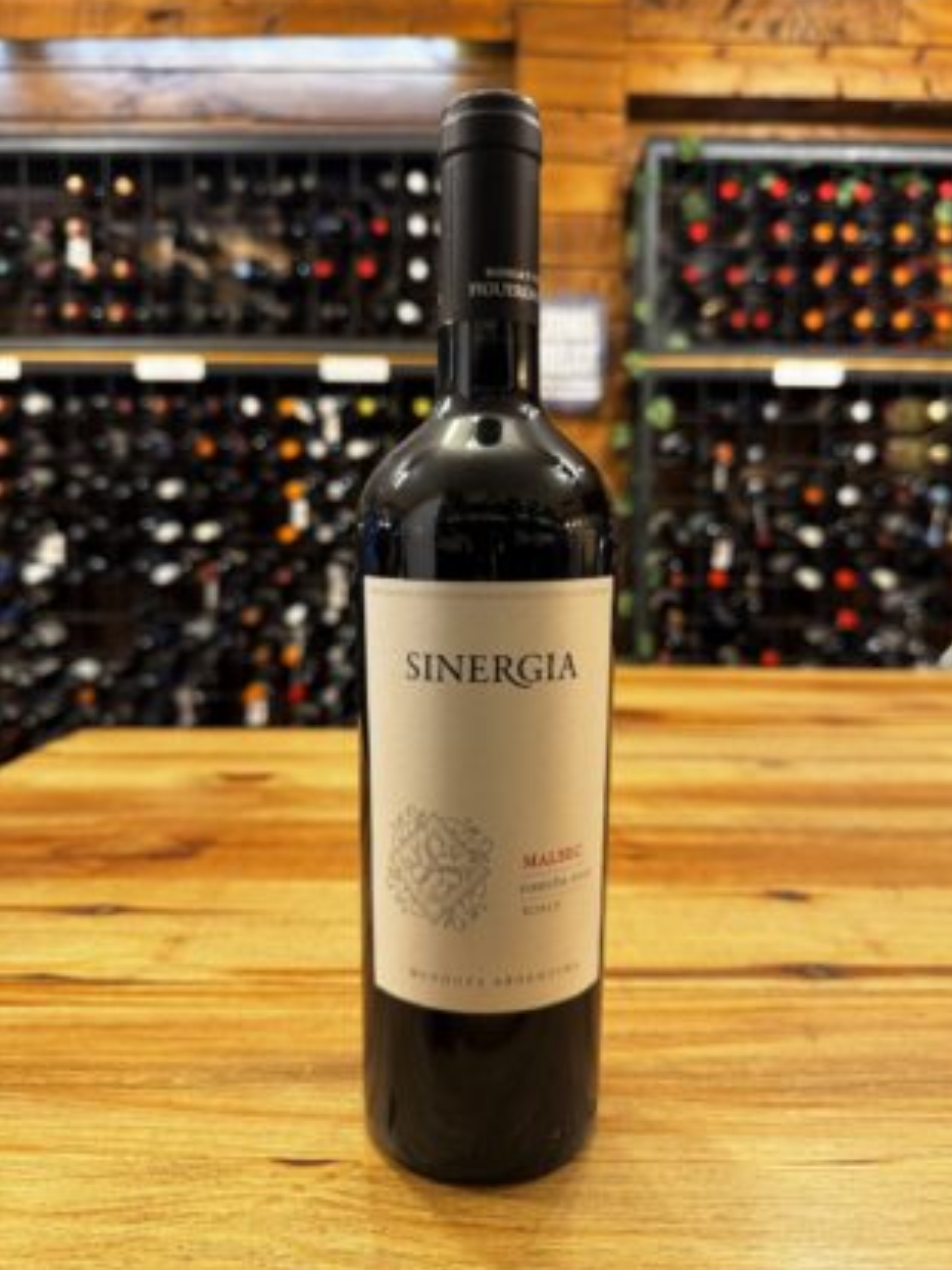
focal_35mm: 25
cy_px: 621
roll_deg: -0.4
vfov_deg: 69.4
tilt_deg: -5.3
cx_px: 493
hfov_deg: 54.8
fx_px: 917
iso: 250
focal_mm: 6.76
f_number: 1.78
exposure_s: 1/50
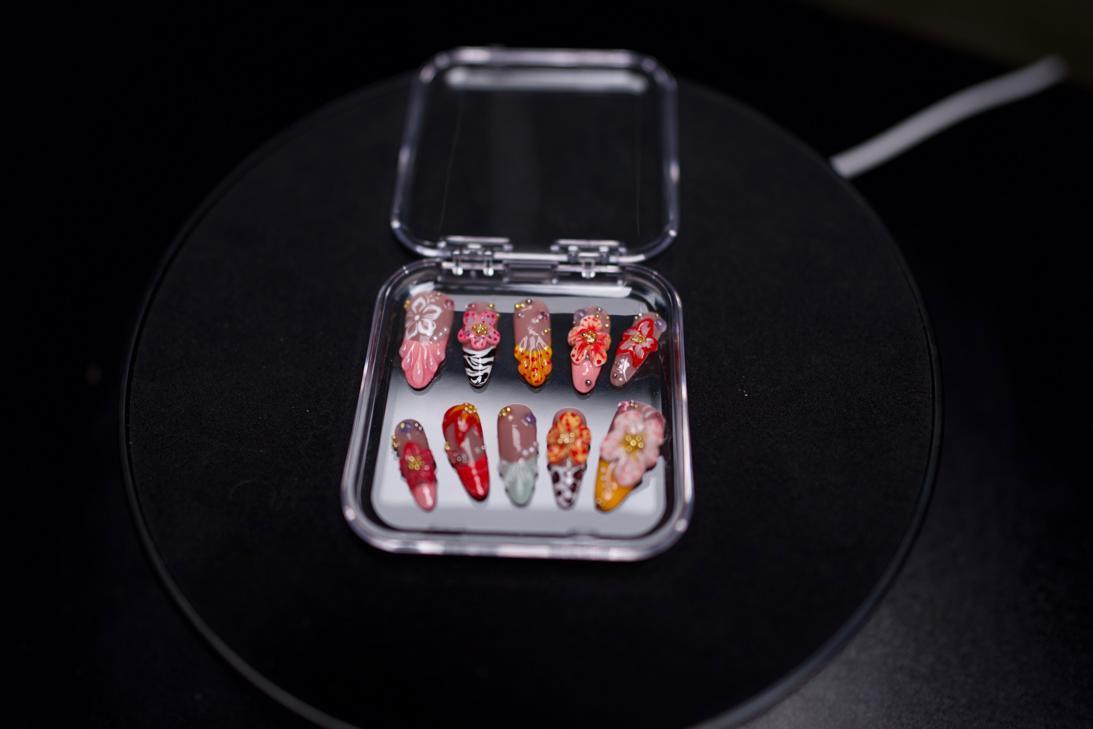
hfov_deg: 73.7
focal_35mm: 24
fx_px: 729
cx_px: 546
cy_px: 364
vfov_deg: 53.1
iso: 100
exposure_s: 1/200
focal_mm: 24
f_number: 1.4
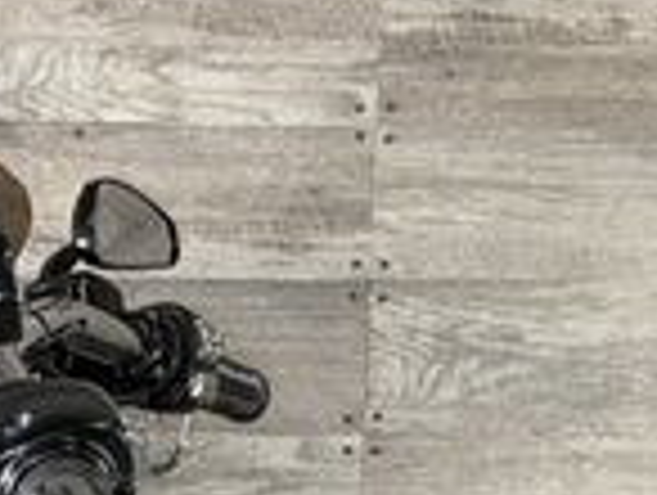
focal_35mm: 105
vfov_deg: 13.8
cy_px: 585
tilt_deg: -4.9
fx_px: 1996
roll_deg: -1.3
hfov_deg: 18.3
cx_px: 32
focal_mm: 6.76
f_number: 1.78
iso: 80
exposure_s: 1/34
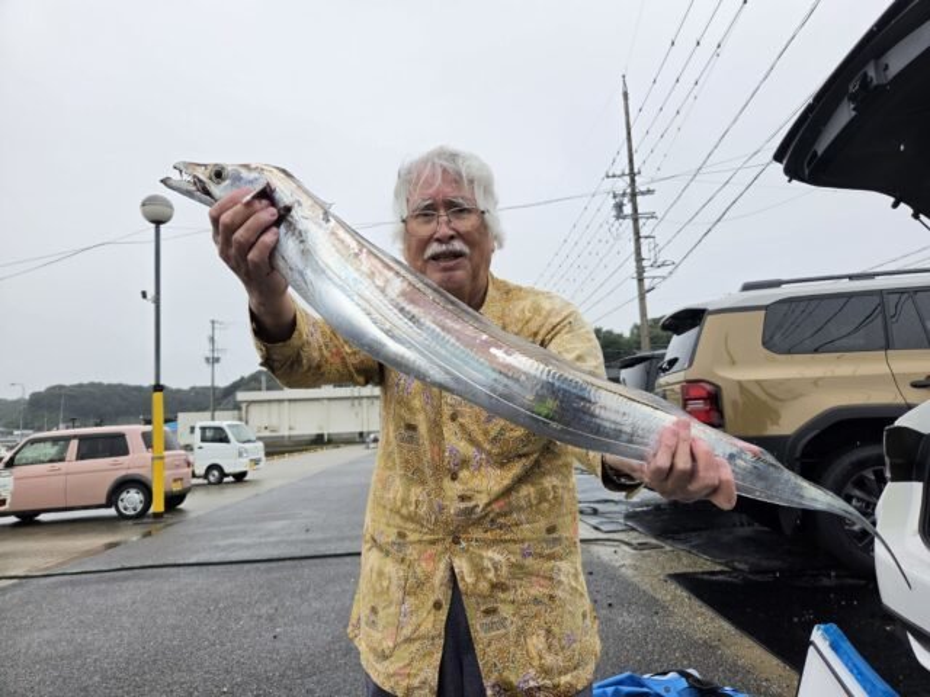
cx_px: 465
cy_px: 348
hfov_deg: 73.9
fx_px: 618
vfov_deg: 58.9
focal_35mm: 23
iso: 80
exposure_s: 1/1465
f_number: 1.8
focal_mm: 5.4
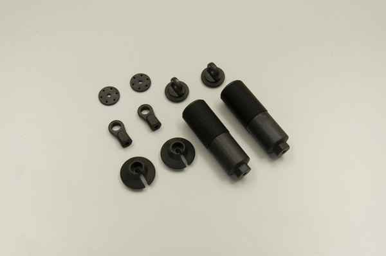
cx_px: 193
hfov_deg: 37.9
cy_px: 128
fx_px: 562
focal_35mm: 52
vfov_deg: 25.7
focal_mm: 35
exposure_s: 1.3
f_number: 20
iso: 200
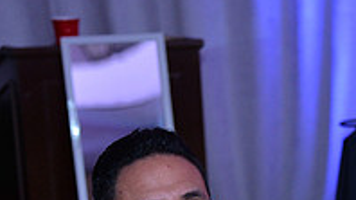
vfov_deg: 6.7
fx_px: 1679
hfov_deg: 12.0
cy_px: 282
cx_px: 361
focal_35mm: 178
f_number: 4
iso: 2000
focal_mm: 58
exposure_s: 1/250
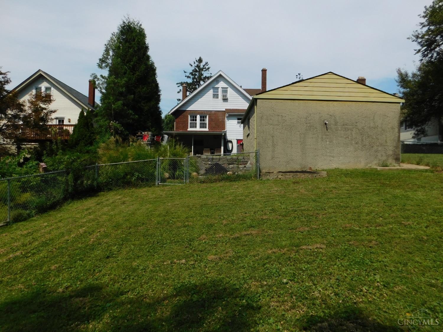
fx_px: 294
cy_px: 166
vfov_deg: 58.9
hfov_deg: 73.9
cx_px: 222
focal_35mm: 23
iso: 125
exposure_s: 1/800
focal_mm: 4
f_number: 6
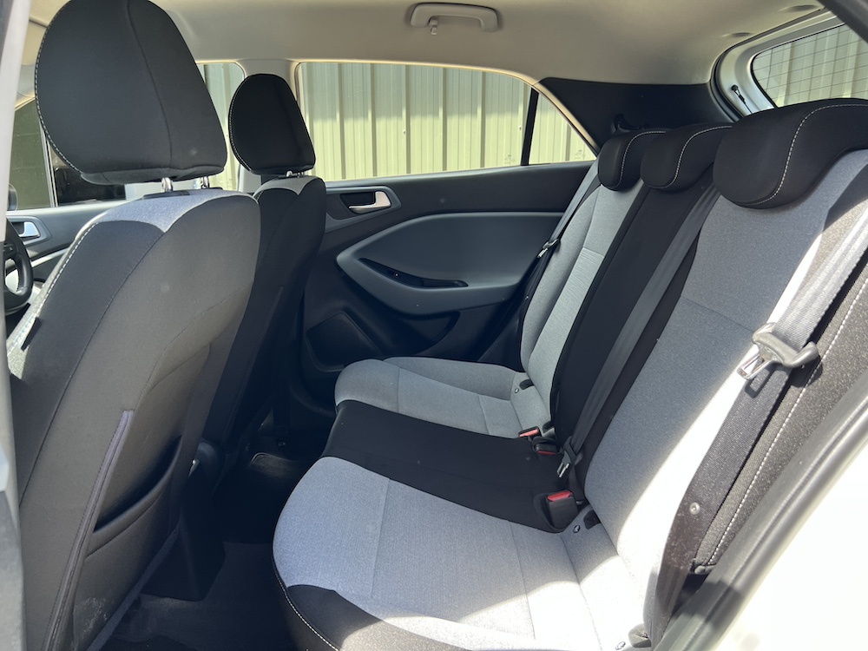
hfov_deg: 67.3
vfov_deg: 53.1
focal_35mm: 26
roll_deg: +0.5
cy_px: 326
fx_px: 652
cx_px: 434
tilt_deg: -12.8
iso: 50
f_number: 1.5
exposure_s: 1/198
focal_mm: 5.7
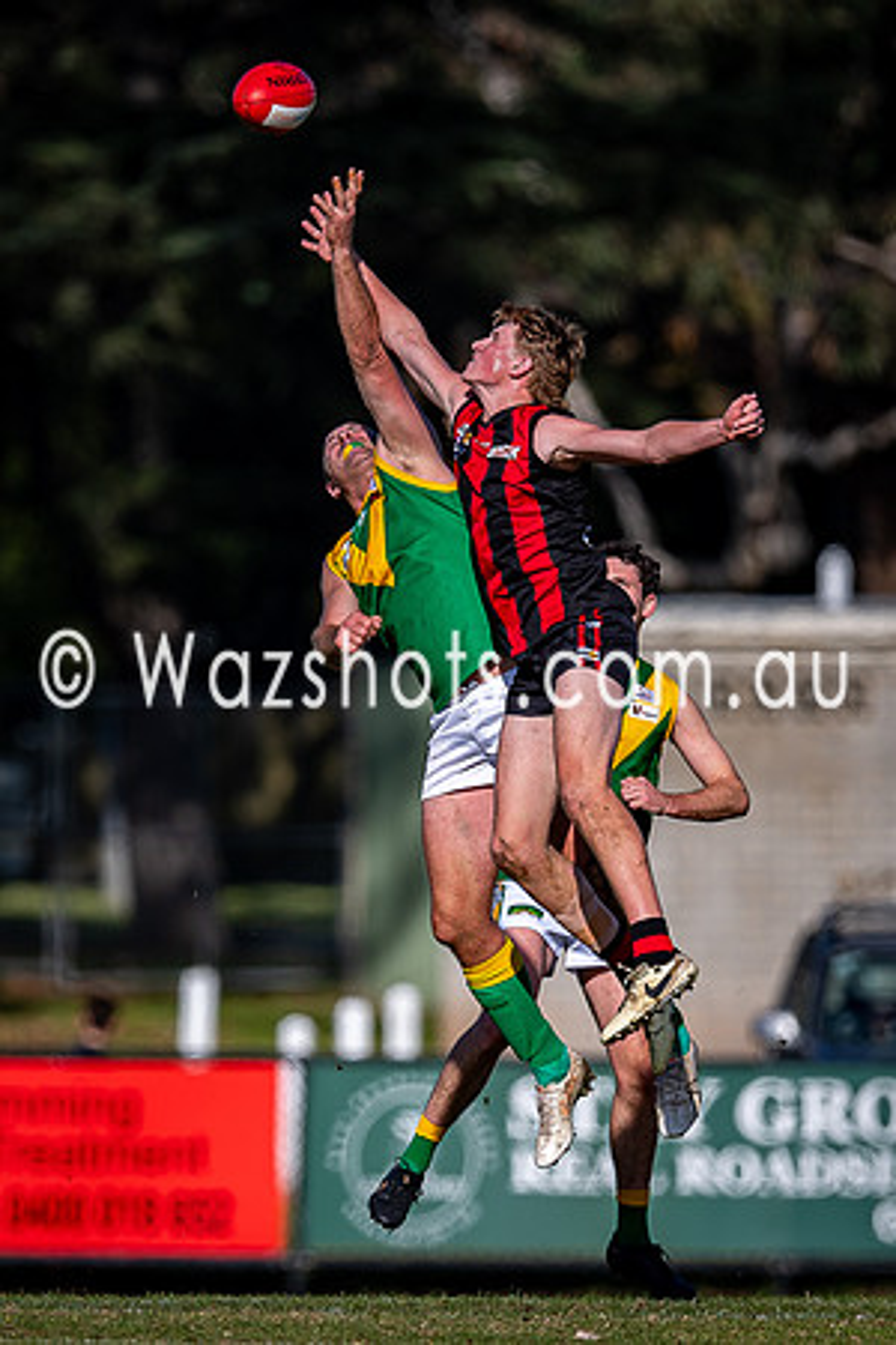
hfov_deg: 1.4
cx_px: 380
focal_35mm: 981
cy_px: 805
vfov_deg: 2.1
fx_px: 36606
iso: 110
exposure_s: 1/1600
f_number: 4
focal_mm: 500
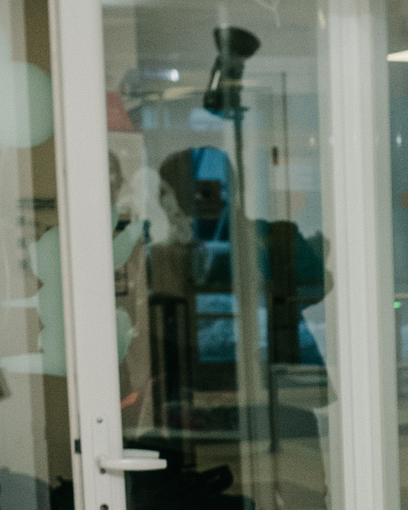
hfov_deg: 10.2
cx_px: 954
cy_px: 573
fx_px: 2009
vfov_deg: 14.1
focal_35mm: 133
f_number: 4.5
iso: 320
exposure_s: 1/160
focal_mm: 24
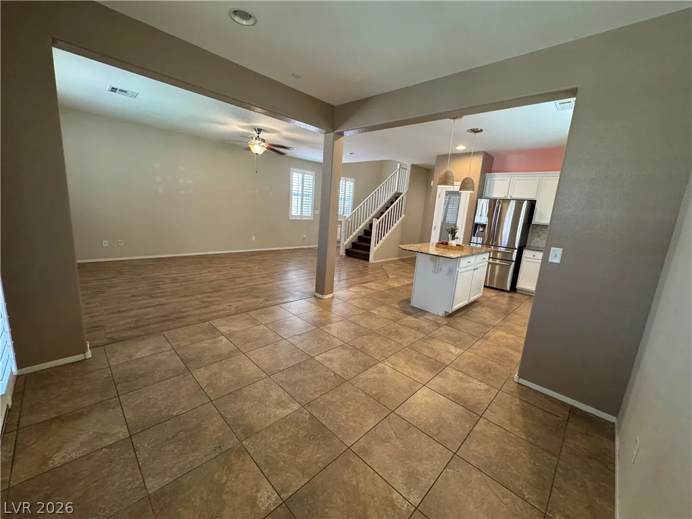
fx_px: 280
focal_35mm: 14
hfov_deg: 102.1
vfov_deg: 85.7
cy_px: 260
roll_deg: -4.7
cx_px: 346
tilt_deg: -11.2
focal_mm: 2.22
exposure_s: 1/60
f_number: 2.2
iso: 250
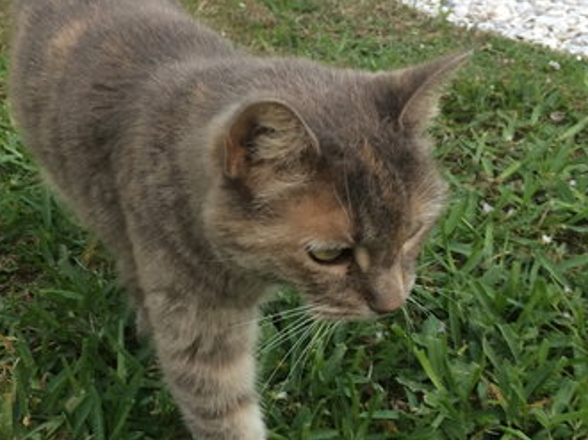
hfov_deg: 42.7
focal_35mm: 44
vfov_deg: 32.8
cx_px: 221
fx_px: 747
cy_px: 232
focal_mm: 4.15
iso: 40
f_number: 2.2
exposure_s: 1/40
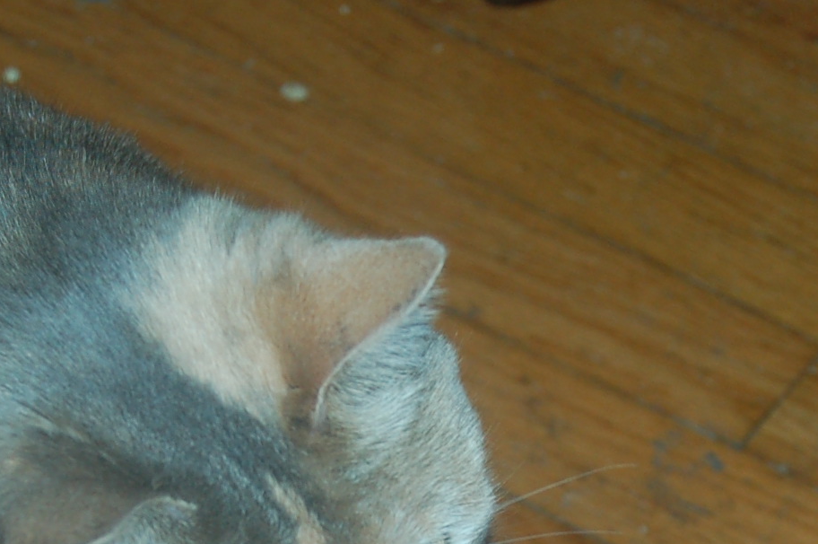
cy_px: 610
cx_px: 400
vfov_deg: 7.2
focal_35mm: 188
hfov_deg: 10.9
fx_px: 4267
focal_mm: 38
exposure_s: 1/60
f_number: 4.8
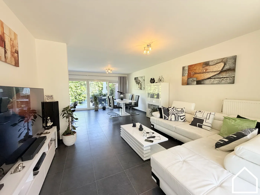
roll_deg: +0.7
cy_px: 98
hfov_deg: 102.1
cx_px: 130
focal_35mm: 14
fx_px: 105
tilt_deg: -3.8
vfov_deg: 85.7
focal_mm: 2.22
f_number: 2.2
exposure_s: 1/121
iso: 250
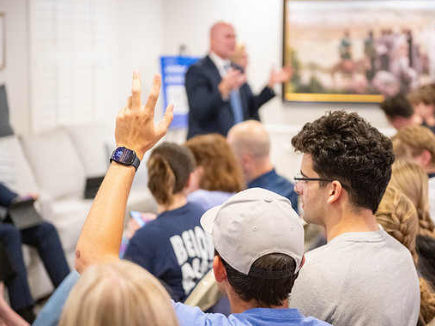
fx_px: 967
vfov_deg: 19.1
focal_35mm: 77
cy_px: 163
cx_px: 223
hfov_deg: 25.3
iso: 6400
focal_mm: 70
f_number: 2.8
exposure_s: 1/250
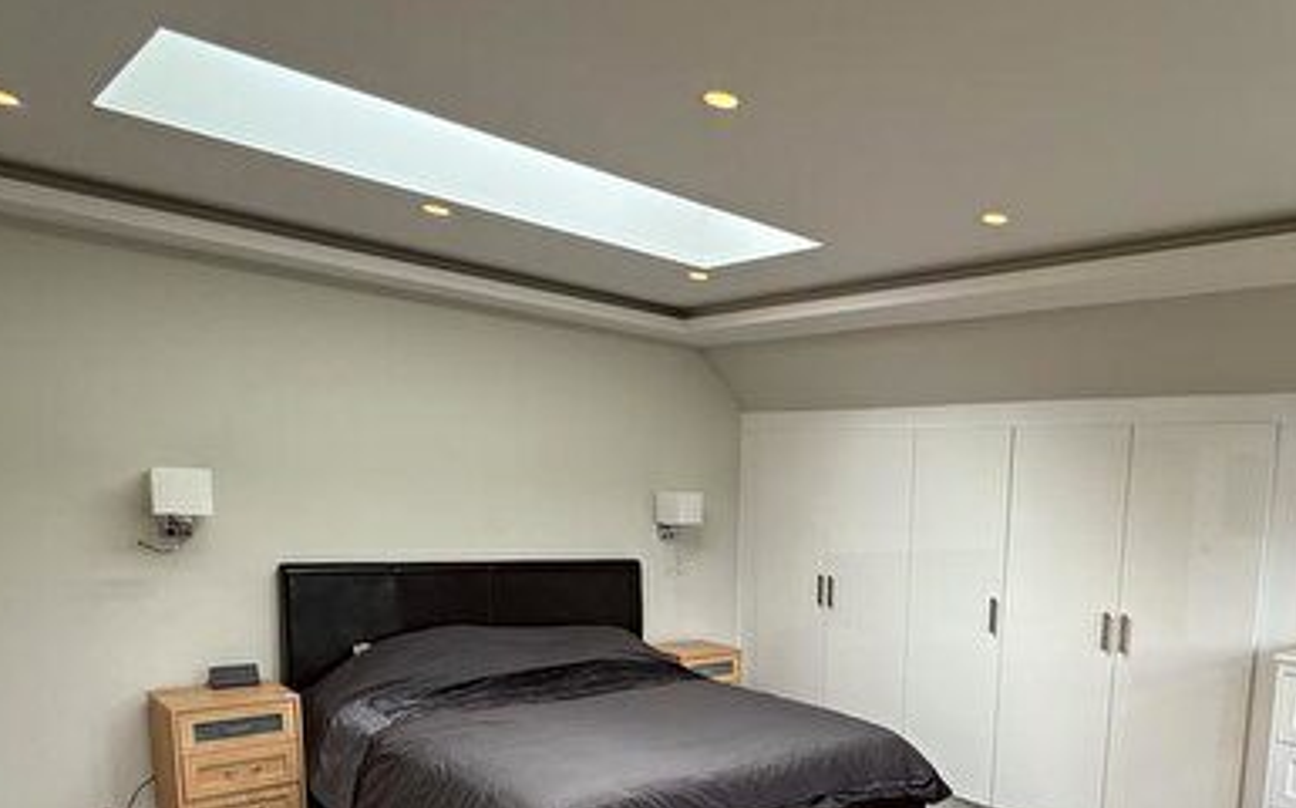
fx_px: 953
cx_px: 939
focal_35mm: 27
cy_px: 651
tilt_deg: -8.2
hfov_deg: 65.1
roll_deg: -2.7
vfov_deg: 43.7
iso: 64
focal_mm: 2.22
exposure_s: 1/100
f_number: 2.2
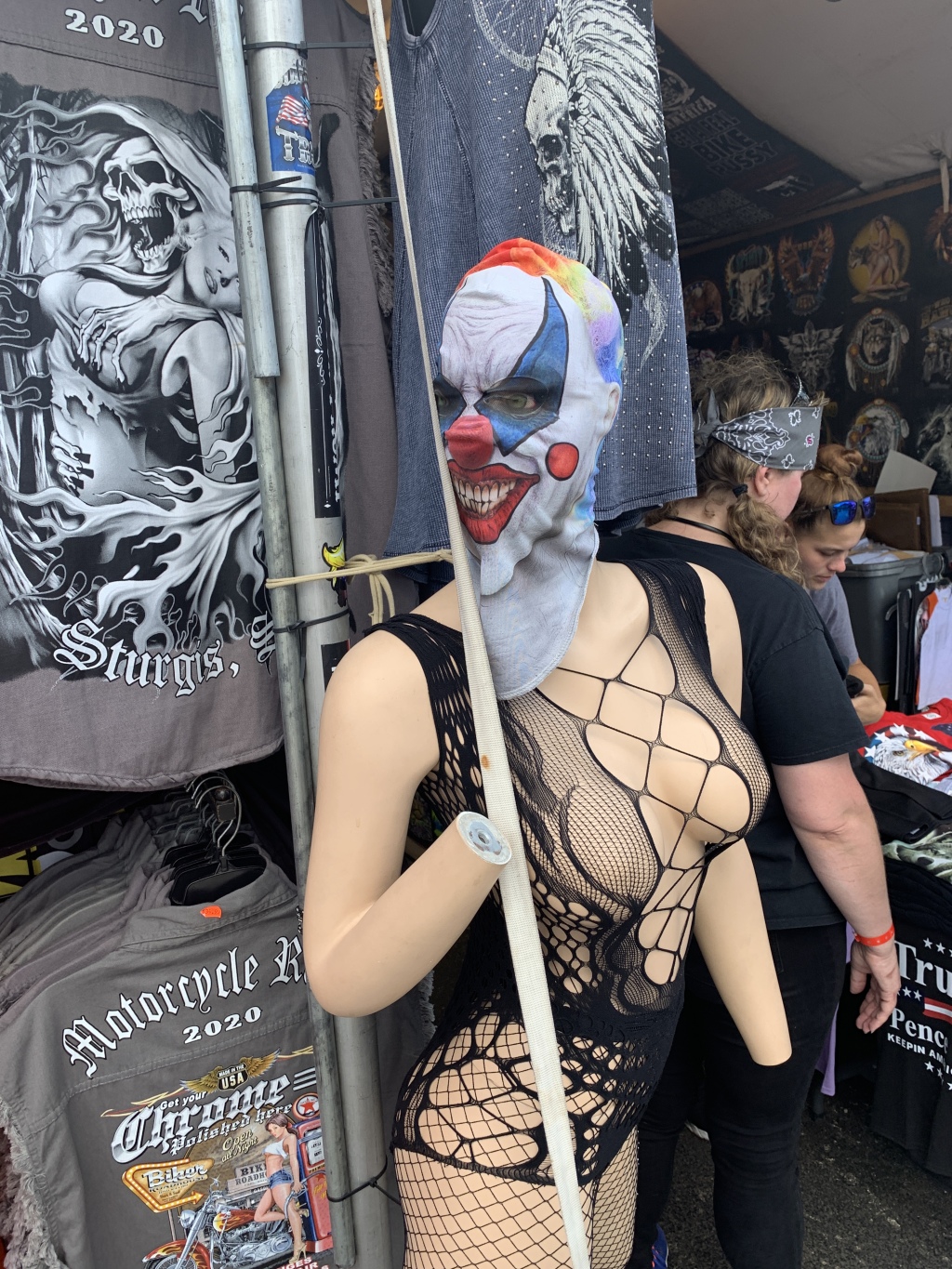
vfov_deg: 67.3
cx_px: 476
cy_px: 634
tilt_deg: -11.2
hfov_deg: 53.1
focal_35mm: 26
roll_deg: +2.5
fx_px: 953
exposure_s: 1/333
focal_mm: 4.25
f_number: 1.8
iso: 25
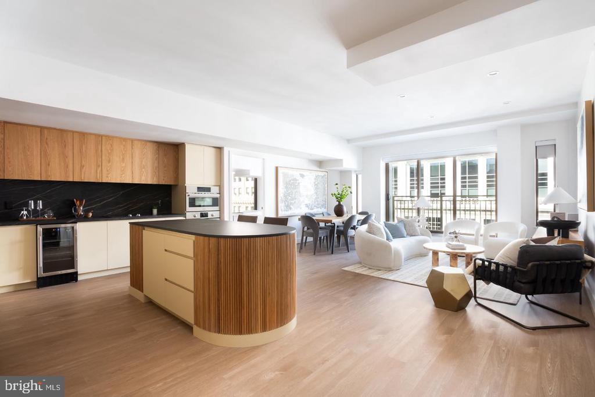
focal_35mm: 17
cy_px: 198
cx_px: 298
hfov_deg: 93.3
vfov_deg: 70.5
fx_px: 281
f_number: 13
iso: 800
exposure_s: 1/160
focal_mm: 17
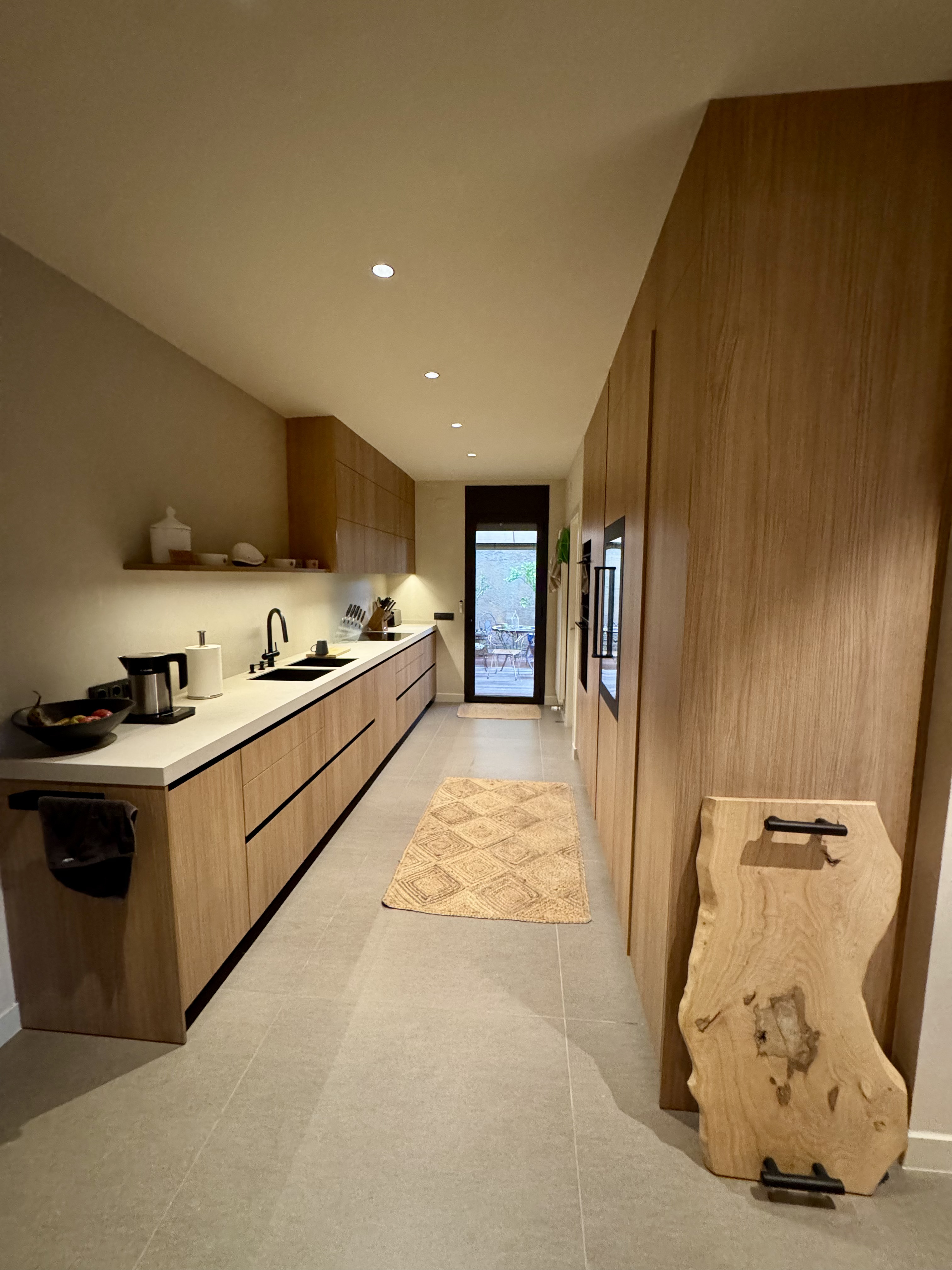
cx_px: 476
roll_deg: -1.6
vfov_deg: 102.1
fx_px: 513
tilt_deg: -4.4
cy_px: 635
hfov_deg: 85.7
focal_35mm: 14
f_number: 2.2
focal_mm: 2.22
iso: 800
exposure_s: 1/50
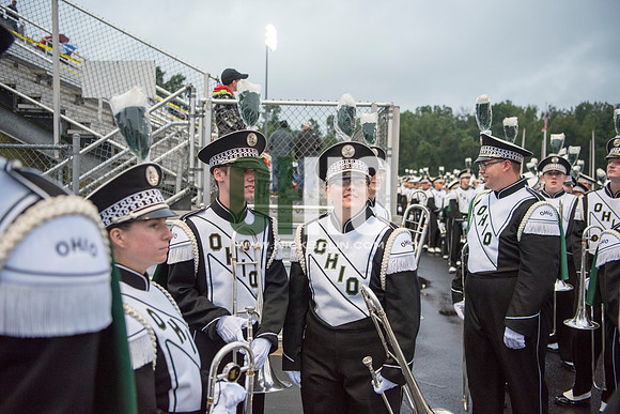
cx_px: 310
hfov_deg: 54.4
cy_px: 207
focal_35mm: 35
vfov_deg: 37.9
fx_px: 603
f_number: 3.2
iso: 2000
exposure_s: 1/800
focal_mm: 35
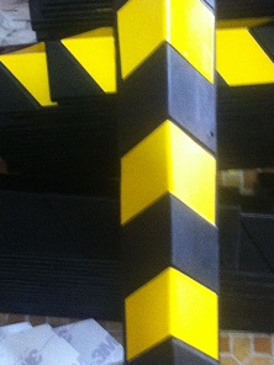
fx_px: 834
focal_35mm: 79
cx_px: 181
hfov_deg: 18.6
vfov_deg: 24.6
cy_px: 119
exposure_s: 1/15
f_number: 2.8
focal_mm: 3.85
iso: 400
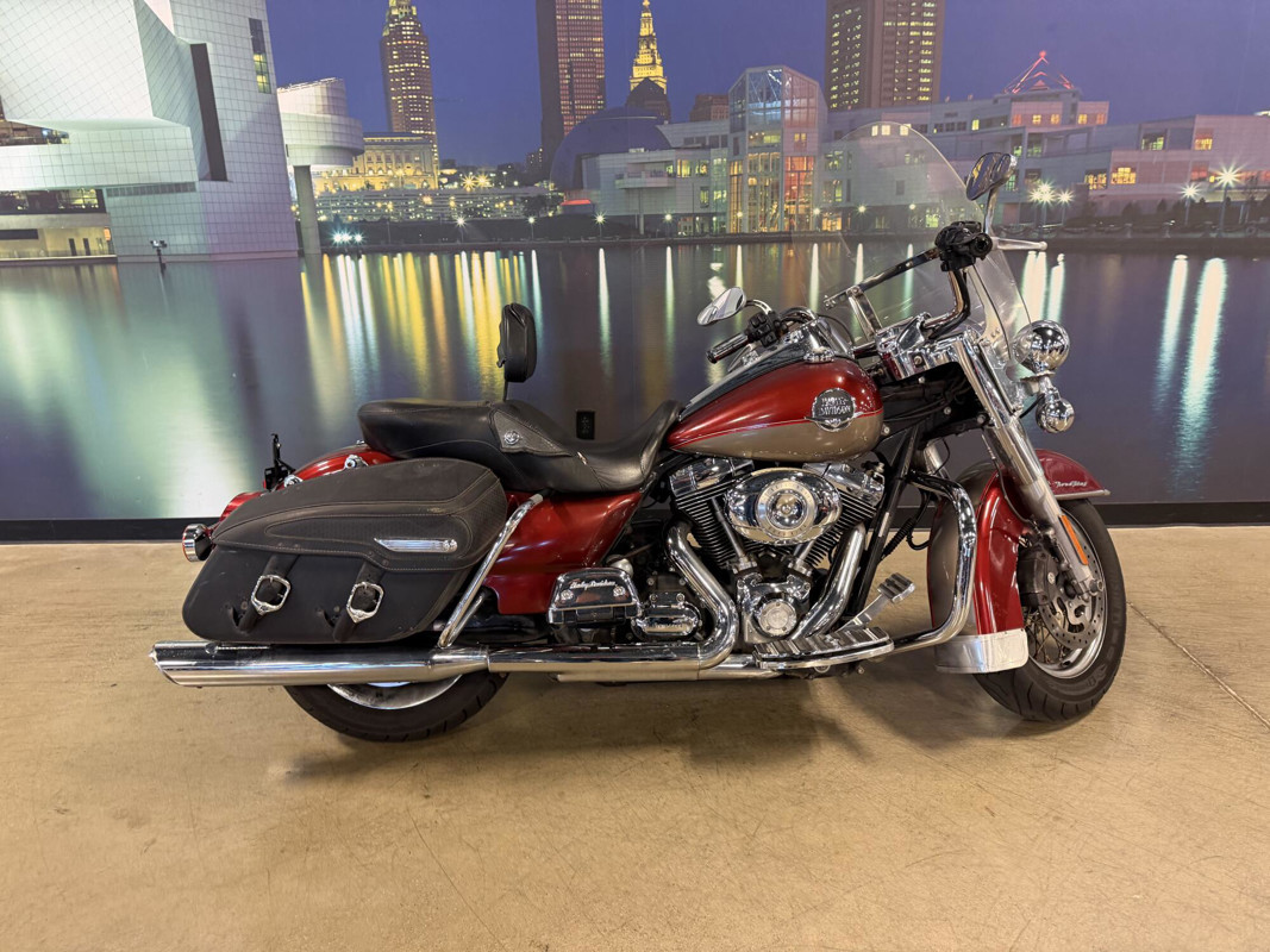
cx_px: 635
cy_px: 476
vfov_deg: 56.8
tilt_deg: -15.6
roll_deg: +1.7
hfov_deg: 71.6
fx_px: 880
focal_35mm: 24
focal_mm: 6.76
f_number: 1.78
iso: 320
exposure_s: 1/60
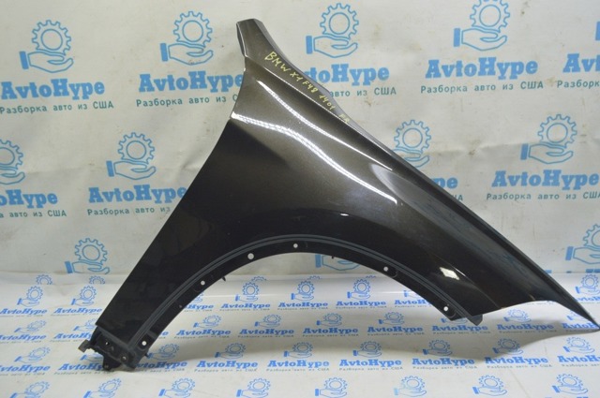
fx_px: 449
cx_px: 300
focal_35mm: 27
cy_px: 199
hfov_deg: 67.4
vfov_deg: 47.8
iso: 400
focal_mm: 18
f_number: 5.6
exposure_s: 1/20
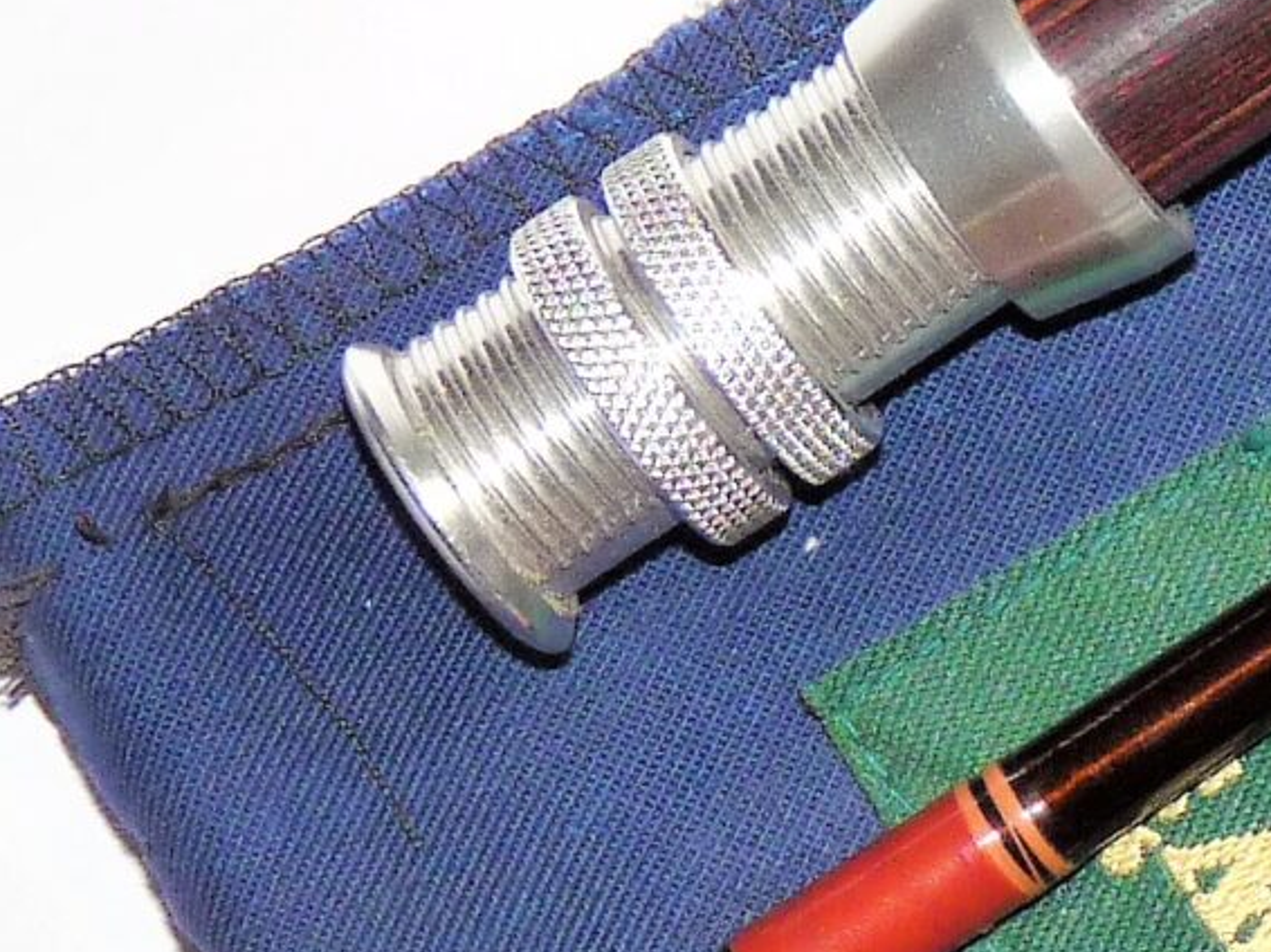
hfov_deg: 6.5
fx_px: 10790
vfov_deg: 5.1
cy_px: 251
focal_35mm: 294
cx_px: 2692
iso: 100
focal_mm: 11.5
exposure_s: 1/30
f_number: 3.4
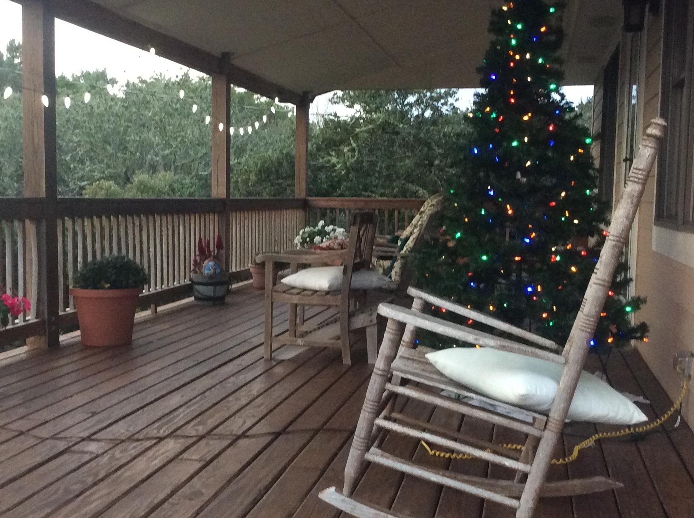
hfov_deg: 40.5
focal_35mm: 47
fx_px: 941
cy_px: 281
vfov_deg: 30.8
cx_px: 341
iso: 200
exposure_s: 1/24
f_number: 2.4
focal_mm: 3.3
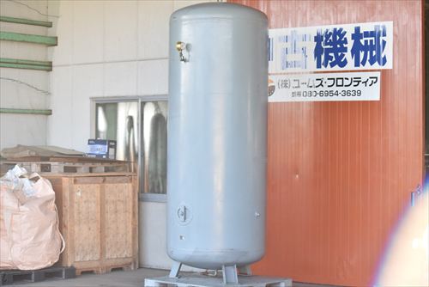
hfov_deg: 24.6
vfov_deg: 16.6
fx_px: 984
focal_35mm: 82
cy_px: 144
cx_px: 214
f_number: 6.3
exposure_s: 1/320
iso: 1250
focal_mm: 55
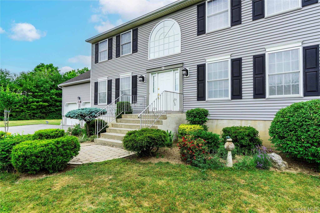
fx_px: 169
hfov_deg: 86.9
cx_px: 160
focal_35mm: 19
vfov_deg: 64.5
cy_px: 106
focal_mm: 19
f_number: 9
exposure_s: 1/200
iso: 400
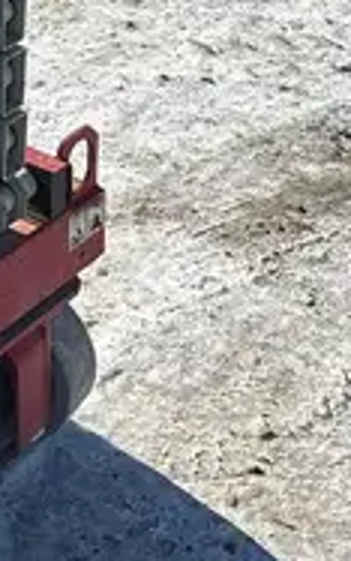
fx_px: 1652
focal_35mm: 108
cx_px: -384
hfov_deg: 10.9
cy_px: -314
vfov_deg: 17.2
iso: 50
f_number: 1.6
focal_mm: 5.96
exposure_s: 1/4255
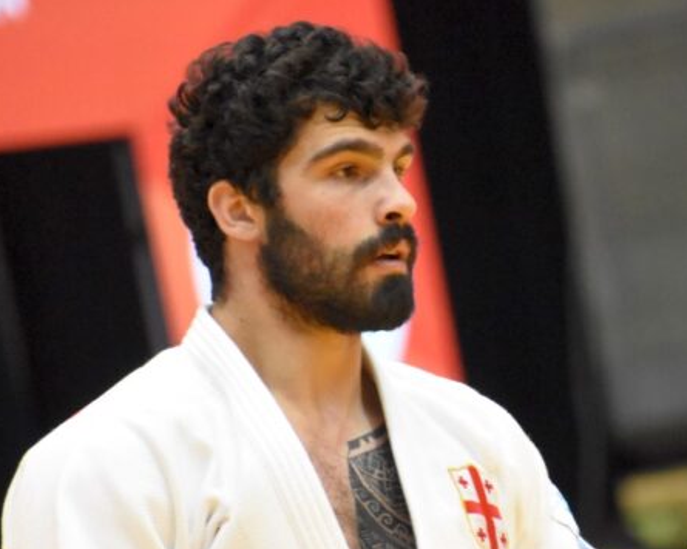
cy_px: 342
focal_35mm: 729
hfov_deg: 2.7
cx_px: 411
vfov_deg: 2.1
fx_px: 14822
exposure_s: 1/320
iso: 6400
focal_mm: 300
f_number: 7.1
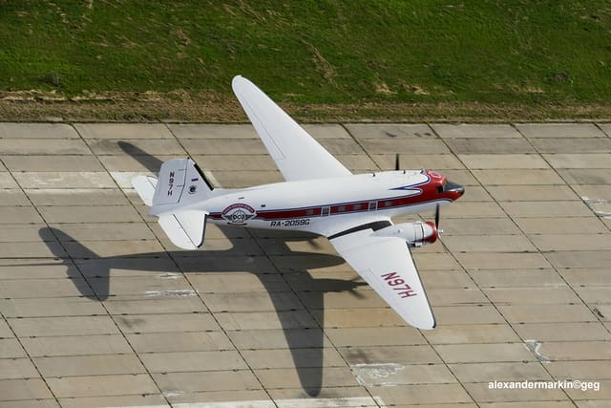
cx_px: 306
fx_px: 3395
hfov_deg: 10.3
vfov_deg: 6.9
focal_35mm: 200
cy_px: 204
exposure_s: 1/640
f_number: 11
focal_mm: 200
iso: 500
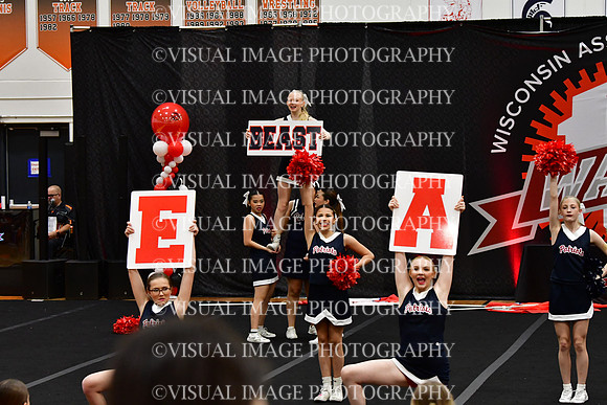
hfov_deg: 16.6
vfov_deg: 11.2
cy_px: 202
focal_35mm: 123
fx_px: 2074
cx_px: 304
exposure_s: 1/500
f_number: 4
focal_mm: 82
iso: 4000
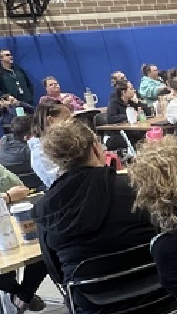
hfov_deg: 14.2
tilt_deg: -19.3
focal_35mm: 66
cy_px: 236
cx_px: 387
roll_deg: +7.6
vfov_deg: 31.3
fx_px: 550
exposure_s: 1/80
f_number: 1.8
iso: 200
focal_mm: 1.57
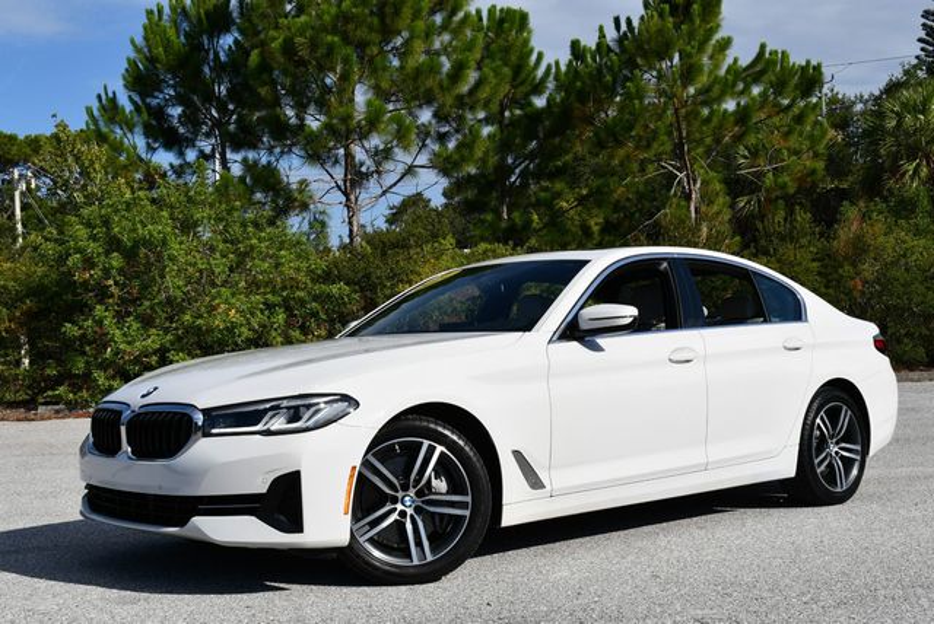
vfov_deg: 28.1
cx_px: 467
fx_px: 1246
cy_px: 312
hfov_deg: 41.1
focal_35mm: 48
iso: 100
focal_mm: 24
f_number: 9
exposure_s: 1/320
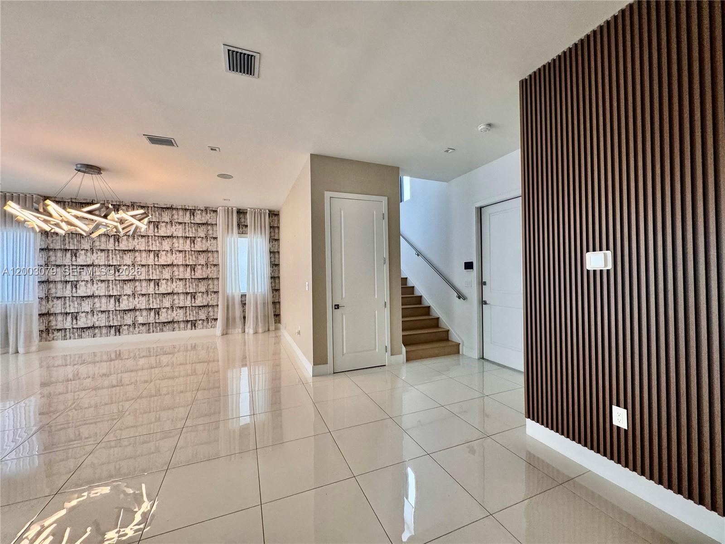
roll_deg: +0.8
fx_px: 293
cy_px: 272
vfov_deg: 85.7
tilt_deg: +0.3
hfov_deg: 102.1
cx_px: 362
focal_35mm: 14
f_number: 2.2
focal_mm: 2.22
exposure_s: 1/60
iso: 160
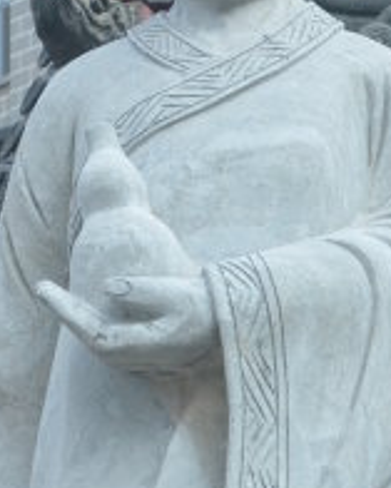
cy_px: 865
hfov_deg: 7.4
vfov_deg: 8.9
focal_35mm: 209
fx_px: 3021
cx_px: 431
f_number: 7.1
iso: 200
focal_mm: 28
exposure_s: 1/200
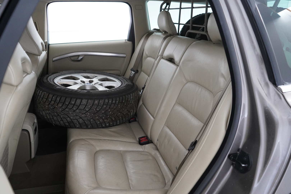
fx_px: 226
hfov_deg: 65.5
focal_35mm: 28
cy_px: 97
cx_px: 146
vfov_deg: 46.4
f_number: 3.5
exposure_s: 1/60
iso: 4000
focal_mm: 28
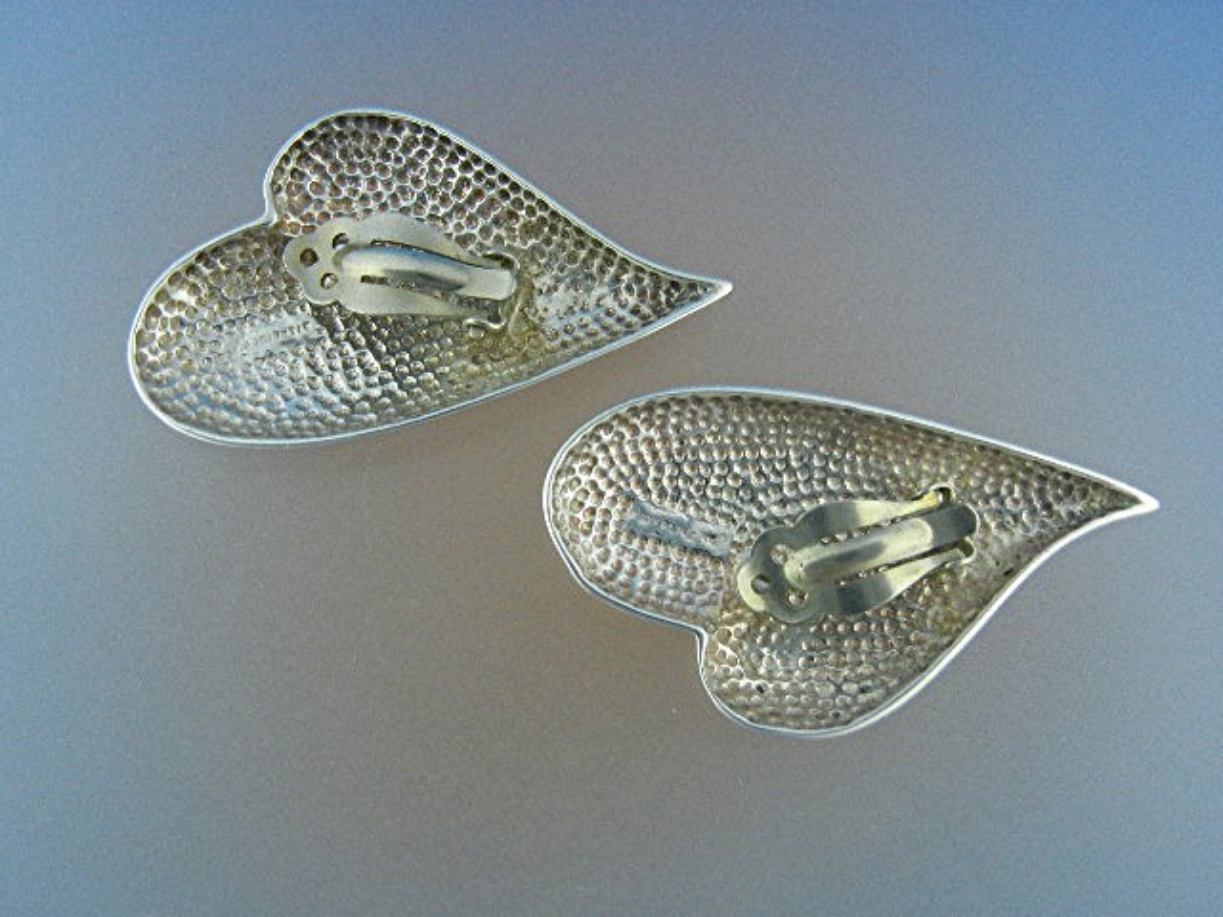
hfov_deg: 47.9
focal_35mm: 39
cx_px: 612
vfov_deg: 36.8
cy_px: 458
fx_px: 1378
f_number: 3.7
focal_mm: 7.1
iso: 400
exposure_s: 1/24
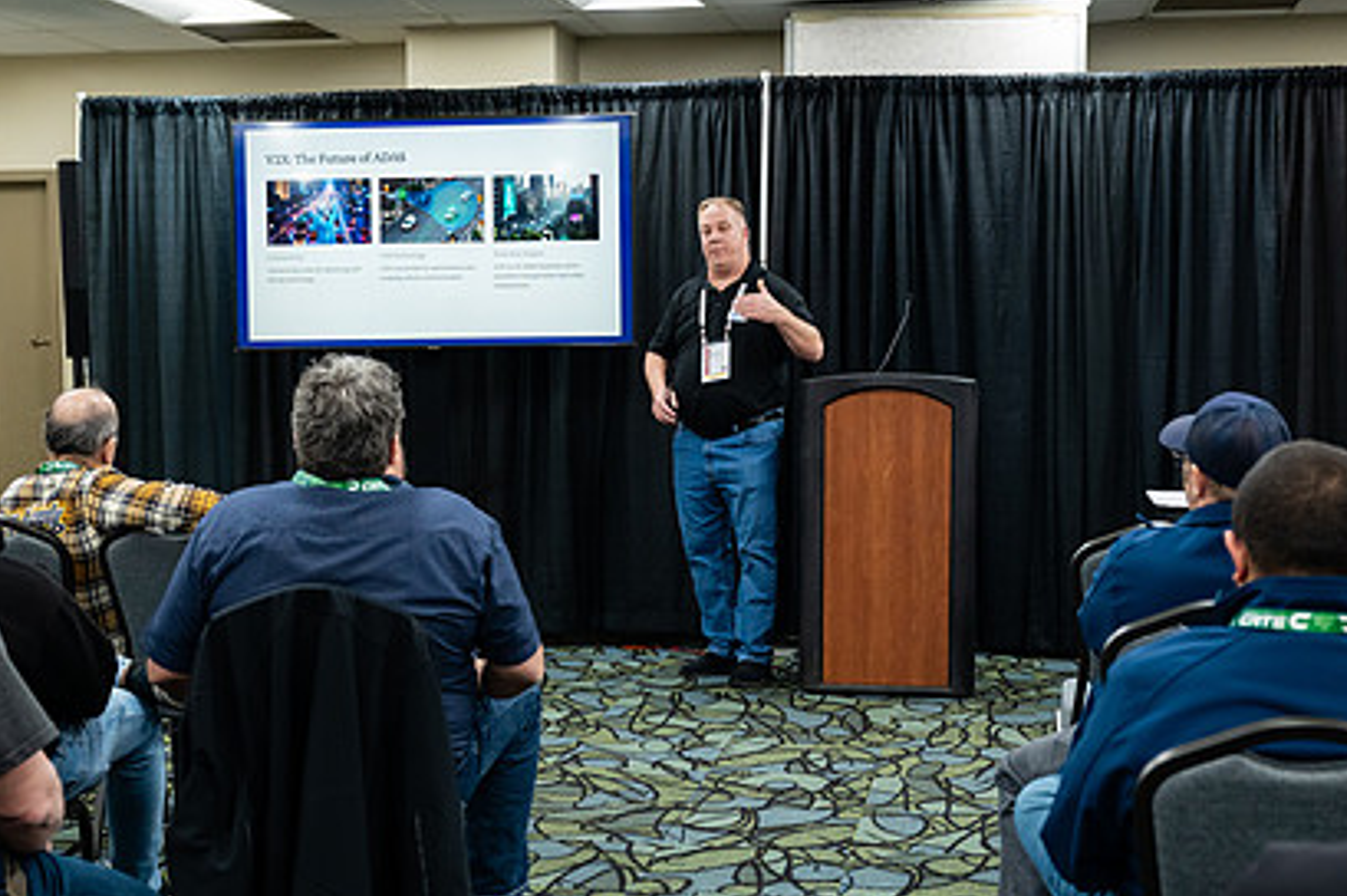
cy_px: 488
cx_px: 553
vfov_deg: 23.0
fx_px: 2206
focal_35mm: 59
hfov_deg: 33.9
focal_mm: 41
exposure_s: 1/200
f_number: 4
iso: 2000
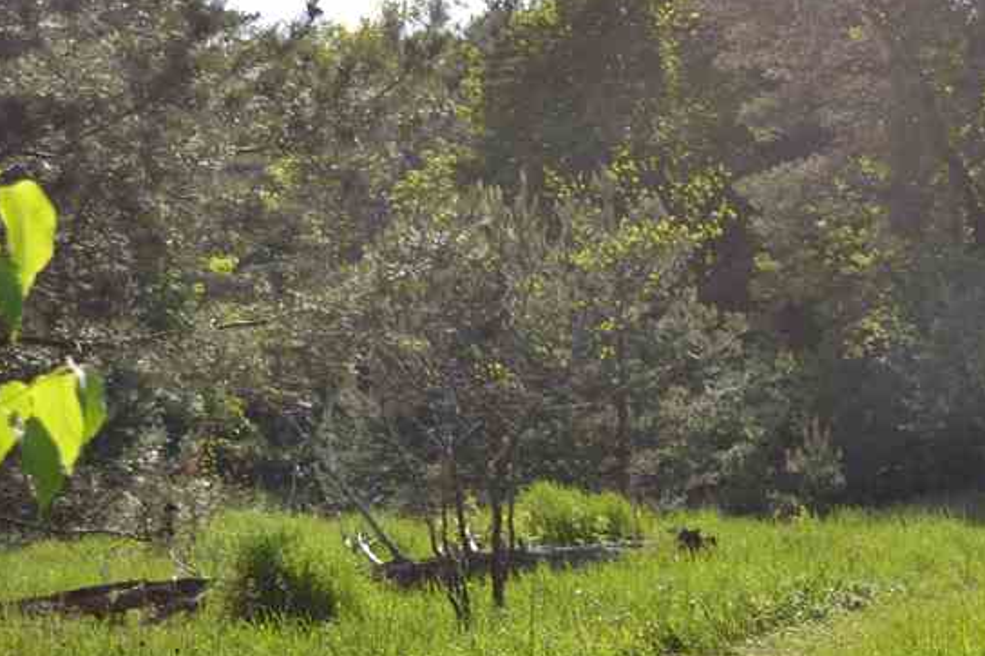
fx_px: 3090
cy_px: 262
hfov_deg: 17.9
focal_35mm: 113
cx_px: 833
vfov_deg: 12.1
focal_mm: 32
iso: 100
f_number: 7.1
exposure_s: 1/200
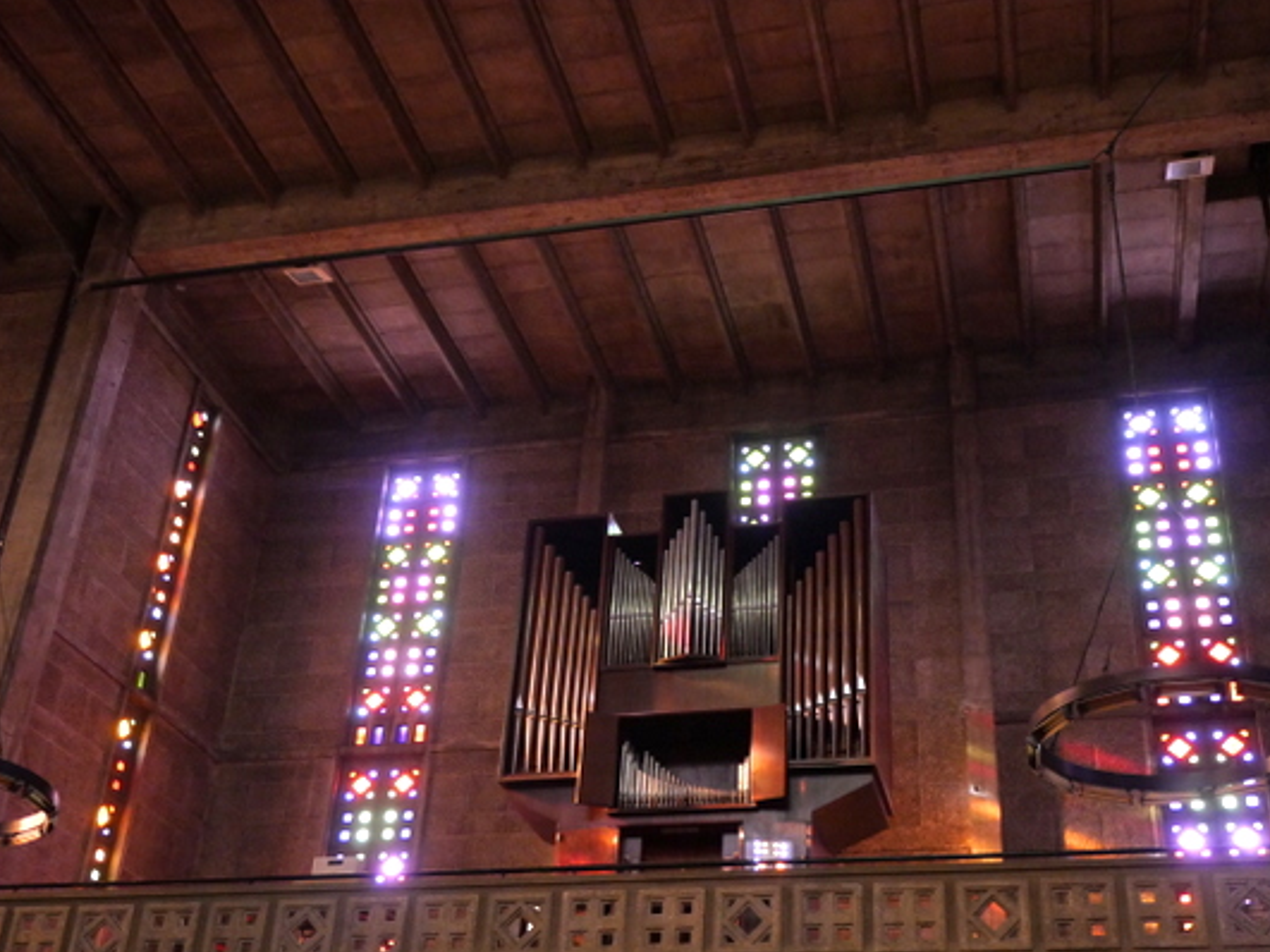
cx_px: 682
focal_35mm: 41
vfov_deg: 35.1
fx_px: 1504
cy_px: 536
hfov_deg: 45.7
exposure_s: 1/20
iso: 3200
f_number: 4.1
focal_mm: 17
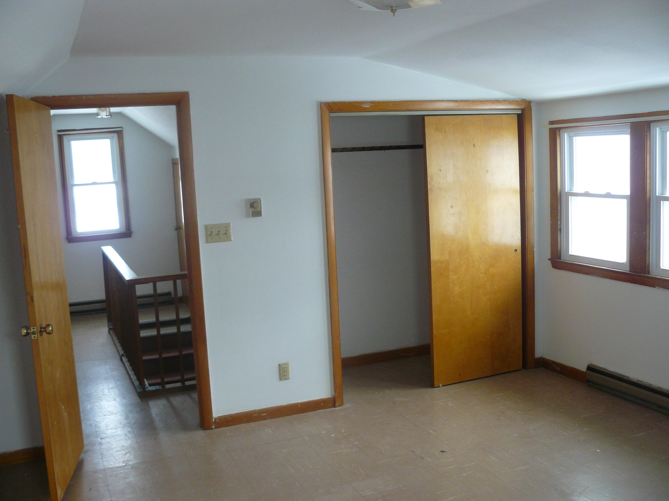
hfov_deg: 51.4
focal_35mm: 36
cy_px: 250
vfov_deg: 39.7
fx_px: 696
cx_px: 334
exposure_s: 1/30
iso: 160
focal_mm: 6
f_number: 2.8
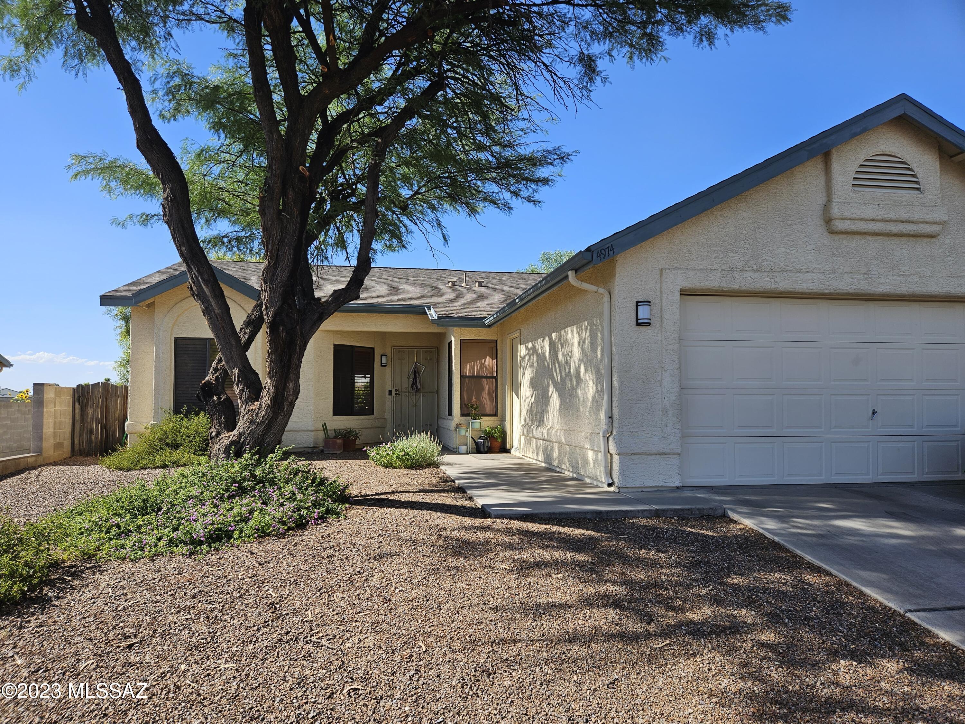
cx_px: 482
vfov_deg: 58.9
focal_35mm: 23
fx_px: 641
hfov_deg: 73.9
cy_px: 362
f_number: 1.8
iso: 25
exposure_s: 1/1225
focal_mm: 5.4
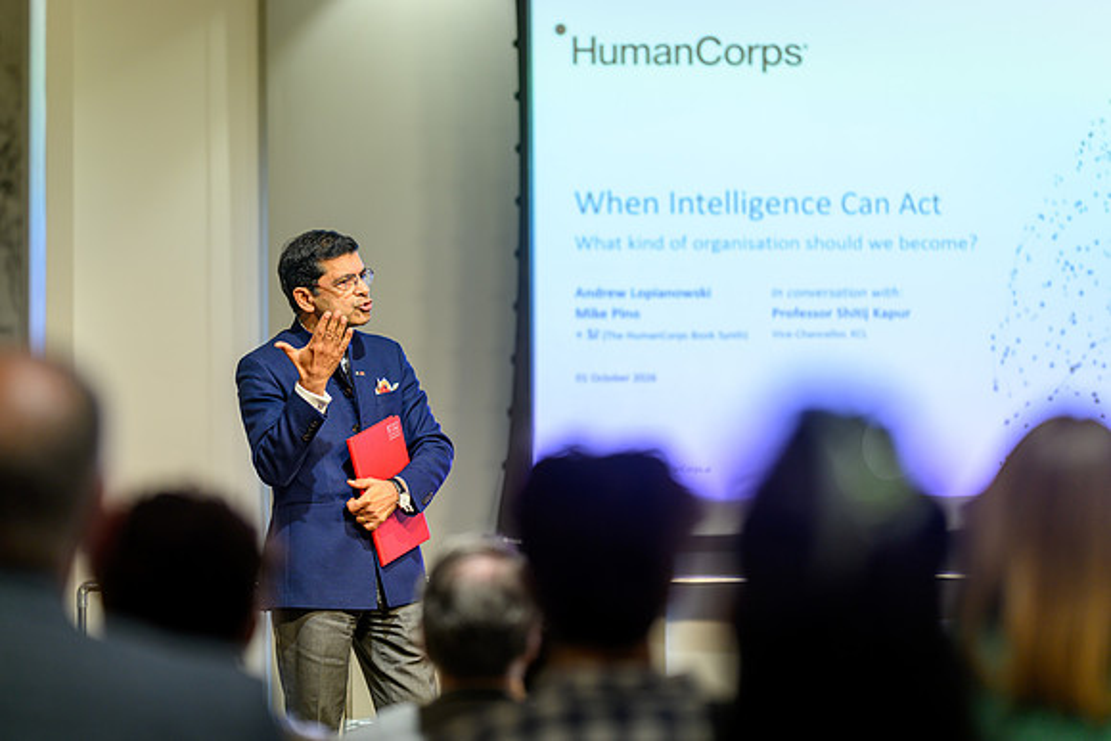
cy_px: 370
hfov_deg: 14.9
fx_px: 4245
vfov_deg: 10.0
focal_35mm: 138
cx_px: 556
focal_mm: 135
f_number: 1.8
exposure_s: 1/160
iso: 110
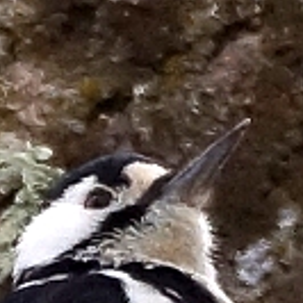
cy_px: 538
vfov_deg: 0.6
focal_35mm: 2879
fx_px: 28511
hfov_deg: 0.6
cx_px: 161
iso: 800
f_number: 5.6
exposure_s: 1/4000
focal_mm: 300
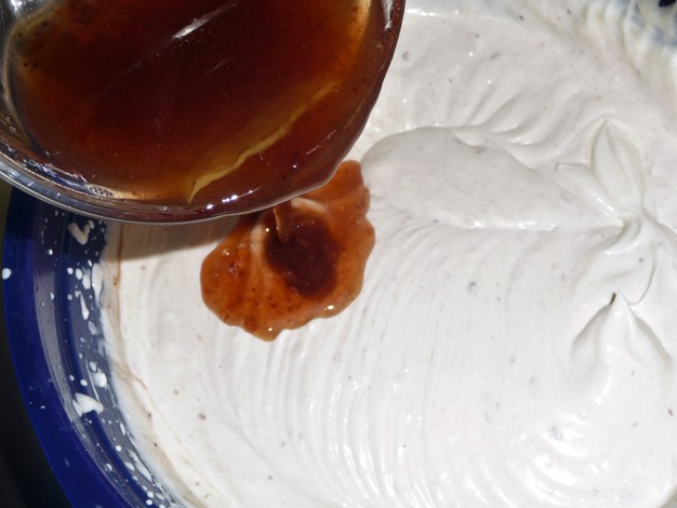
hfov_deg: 41.2
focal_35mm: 46
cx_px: 335
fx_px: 900
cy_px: 253
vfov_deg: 31.5
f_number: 4.1
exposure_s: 1/30
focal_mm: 7.6
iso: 100
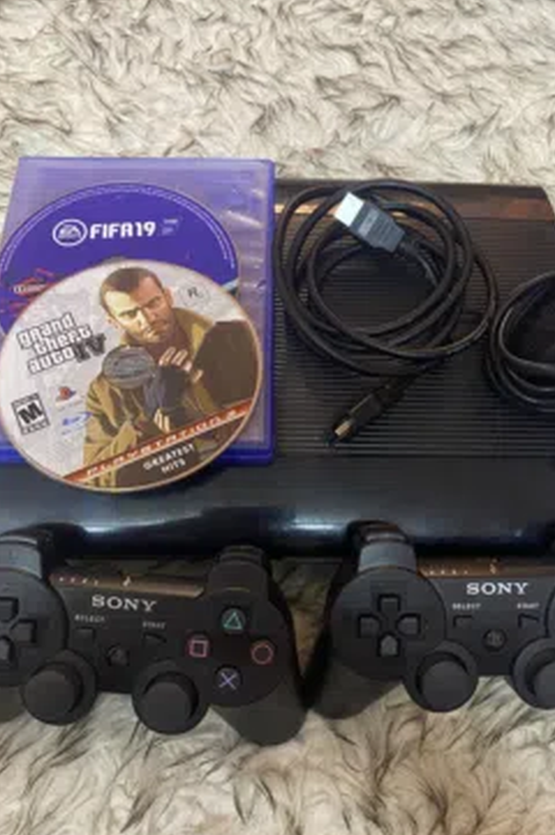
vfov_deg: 61.9
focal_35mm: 30
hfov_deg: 43.5
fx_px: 695
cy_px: 444
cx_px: 301
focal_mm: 4.25
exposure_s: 1/25
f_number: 1.8
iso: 640
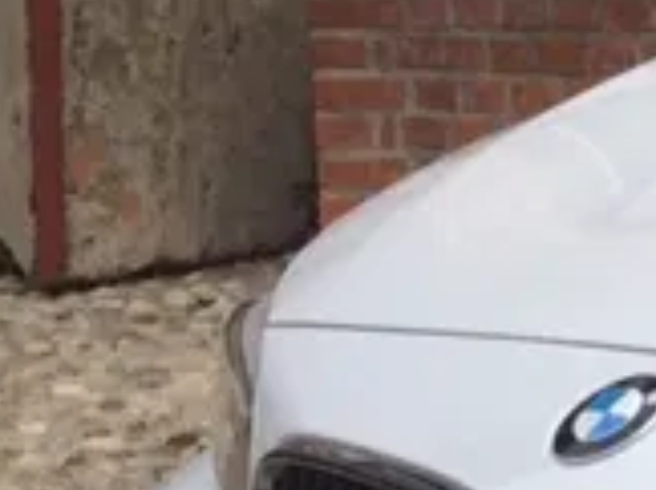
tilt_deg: -7.4
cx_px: 1952
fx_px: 4068
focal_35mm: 215
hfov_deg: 8.0
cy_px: 73
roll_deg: +0.5
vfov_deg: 6.9
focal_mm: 4.15
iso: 32
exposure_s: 1/1325
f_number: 2.2
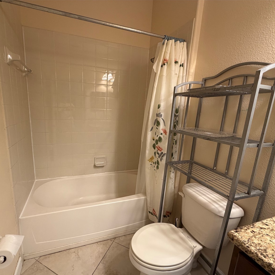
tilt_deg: -12.0
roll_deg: -1.9
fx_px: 153
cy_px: 141
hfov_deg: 83.5
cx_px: 119
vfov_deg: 83.9
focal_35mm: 17
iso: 200
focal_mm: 2.22
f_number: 2.2
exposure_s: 1/60
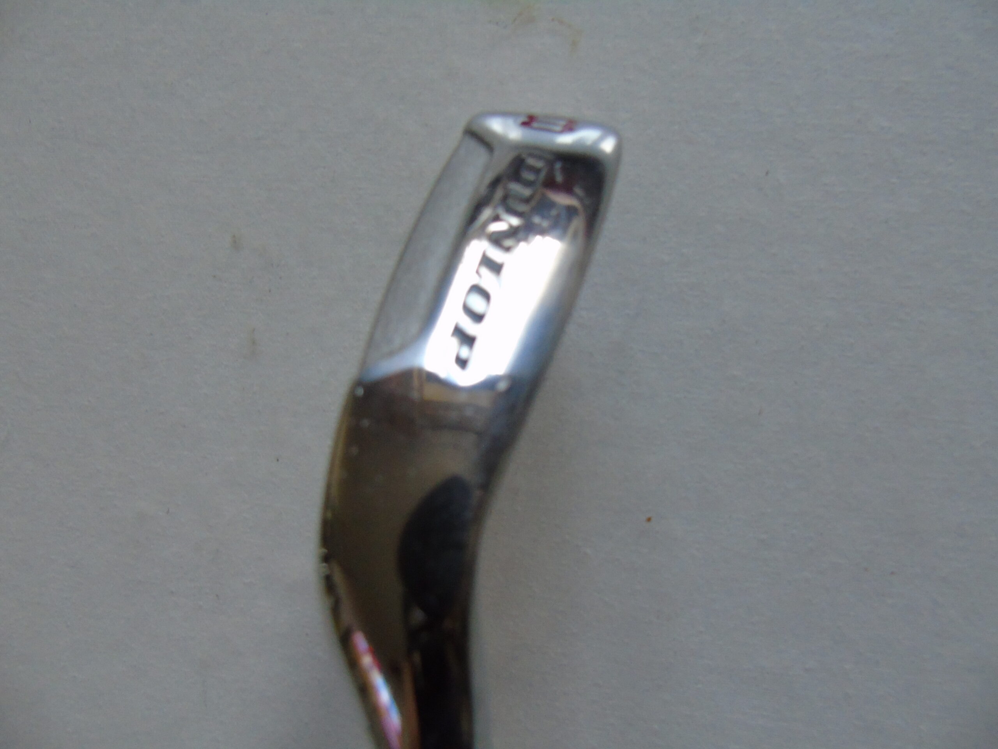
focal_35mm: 25
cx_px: 499
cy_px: 374
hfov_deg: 69.4
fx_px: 721
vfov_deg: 54.9
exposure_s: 1/20
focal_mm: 4.4
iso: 400
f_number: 3.4
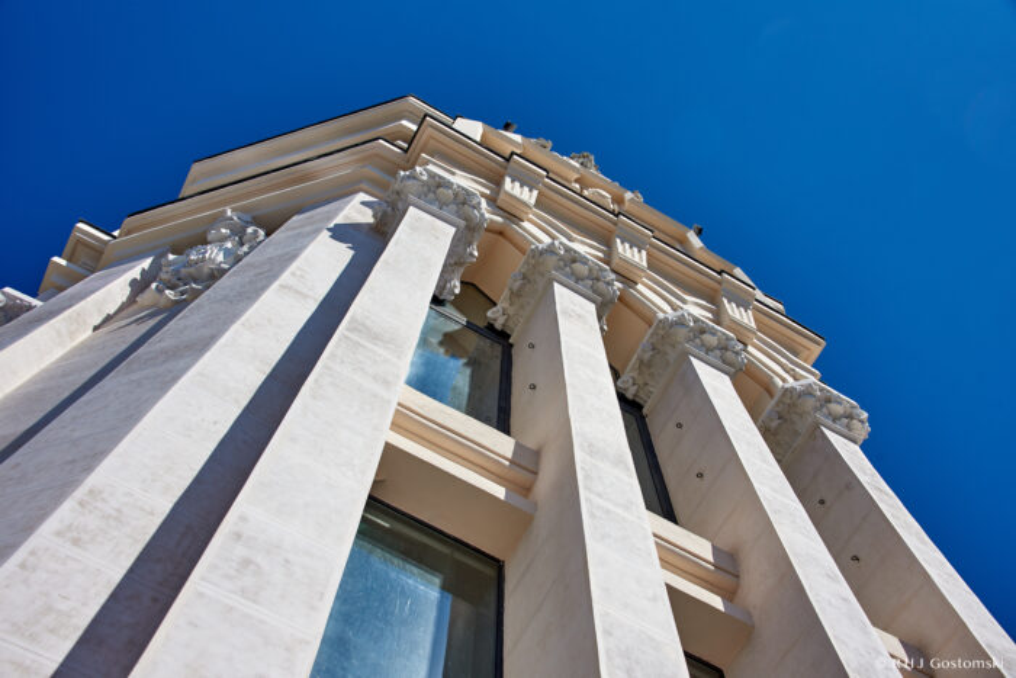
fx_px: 988
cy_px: 339
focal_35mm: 35
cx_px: 508
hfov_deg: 54.4
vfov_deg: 37.9
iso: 100
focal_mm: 35
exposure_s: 1/800
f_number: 8
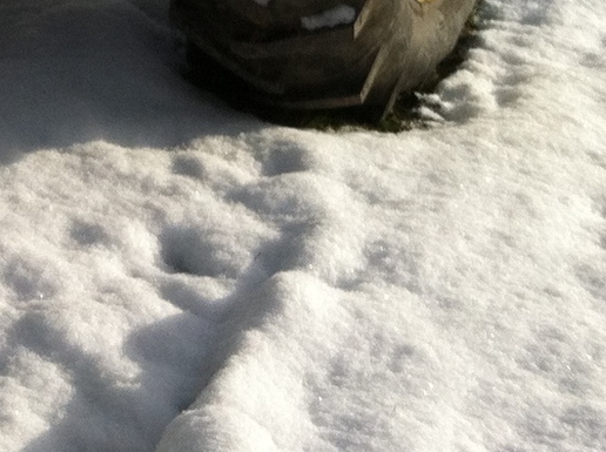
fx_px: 2429
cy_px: -261
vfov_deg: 10.2
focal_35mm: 139
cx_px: -400
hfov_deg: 13.1
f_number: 2.8
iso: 80
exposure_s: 1/2186
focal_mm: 3.85
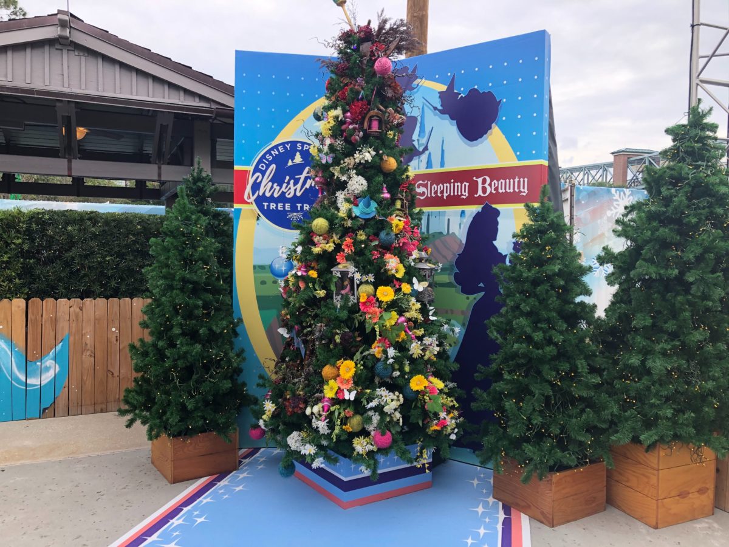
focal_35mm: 28
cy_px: 274
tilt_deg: -3.7
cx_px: 364
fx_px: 590
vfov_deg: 49.7
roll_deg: -2.1
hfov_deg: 63.4
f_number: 1.8
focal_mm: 3.99
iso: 20
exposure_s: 1/500
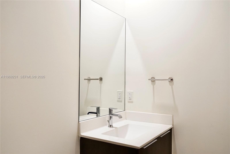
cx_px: 115
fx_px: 198
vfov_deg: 42.3
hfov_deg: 60.3
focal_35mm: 31
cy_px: 77
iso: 1600
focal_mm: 21
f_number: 4
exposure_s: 1/60
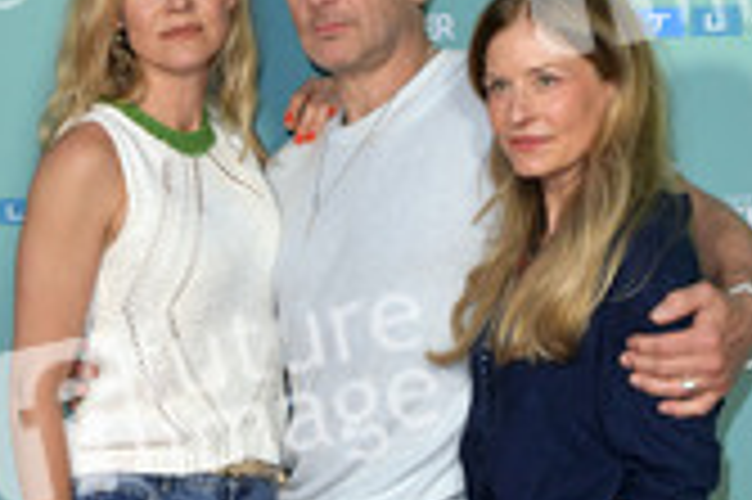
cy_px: 626
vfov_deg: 14.4
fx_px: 1899
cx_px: 338
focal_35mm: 91
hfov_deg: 22.4
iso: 1600
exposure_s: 1/250
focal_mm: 38
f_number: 6.3
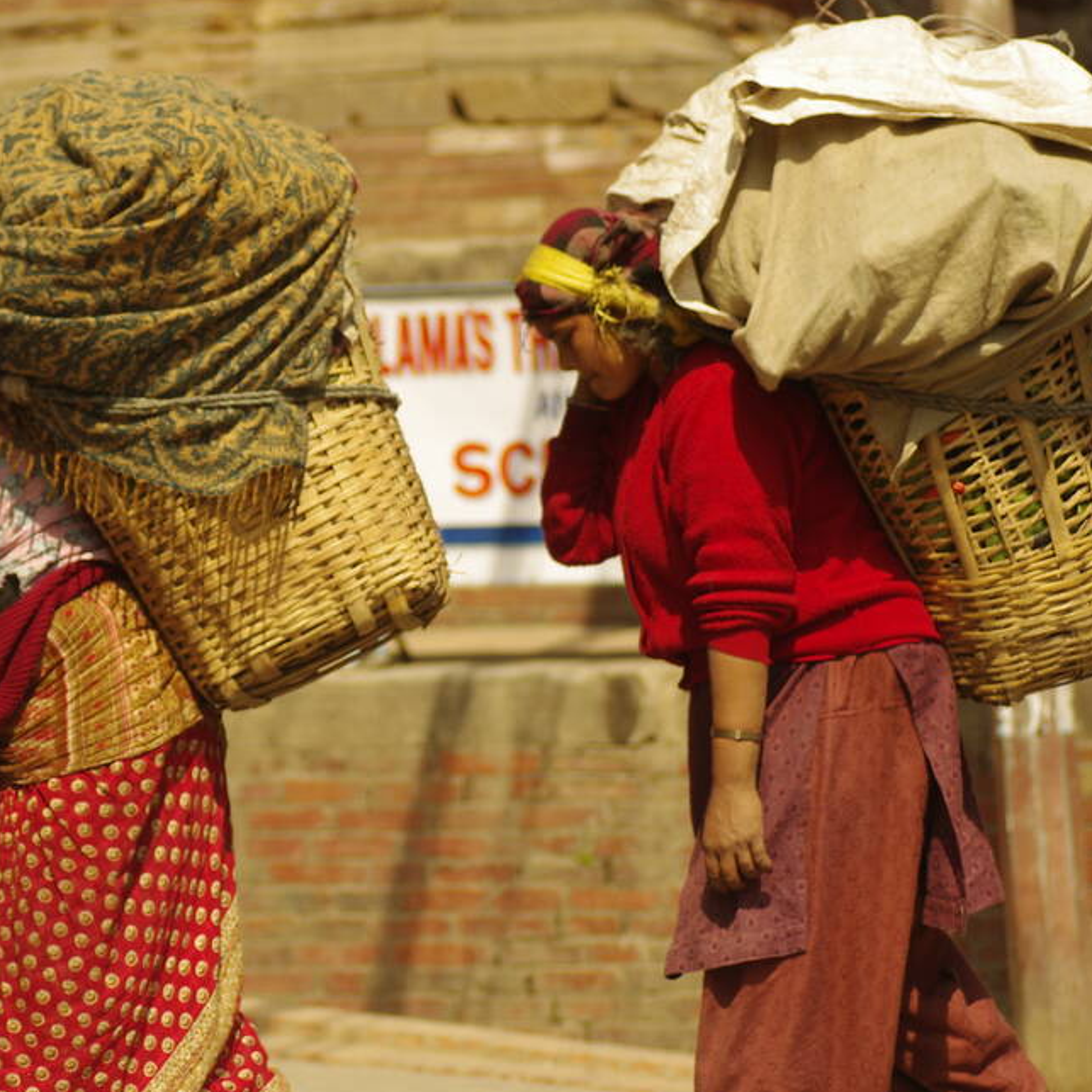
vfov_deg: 8.2
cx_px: 353
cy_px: 653
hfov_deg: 8.2
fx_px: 7638
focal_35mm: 214
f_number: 2.8
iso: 200
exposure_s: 1/2000
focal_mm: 90
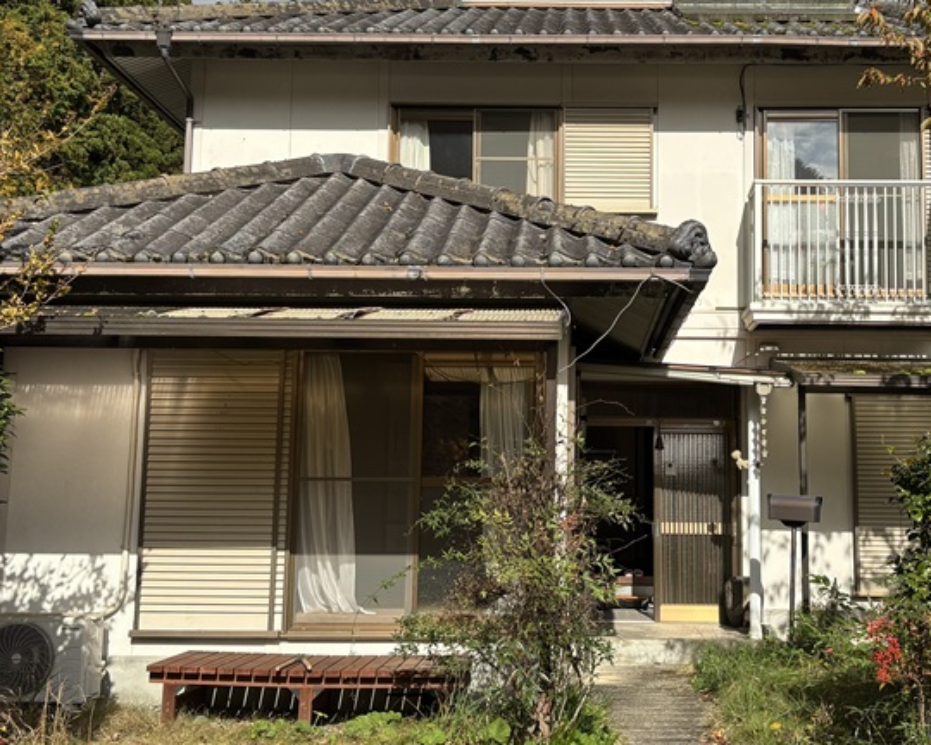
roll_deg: -0.5
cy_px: 326
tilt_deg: +7.8
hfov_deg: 39.3
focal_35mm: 47
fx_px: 1295
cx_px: 574
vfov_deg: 32.0
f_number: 1.6
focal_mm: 5.96
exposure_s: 1/3937
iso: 50
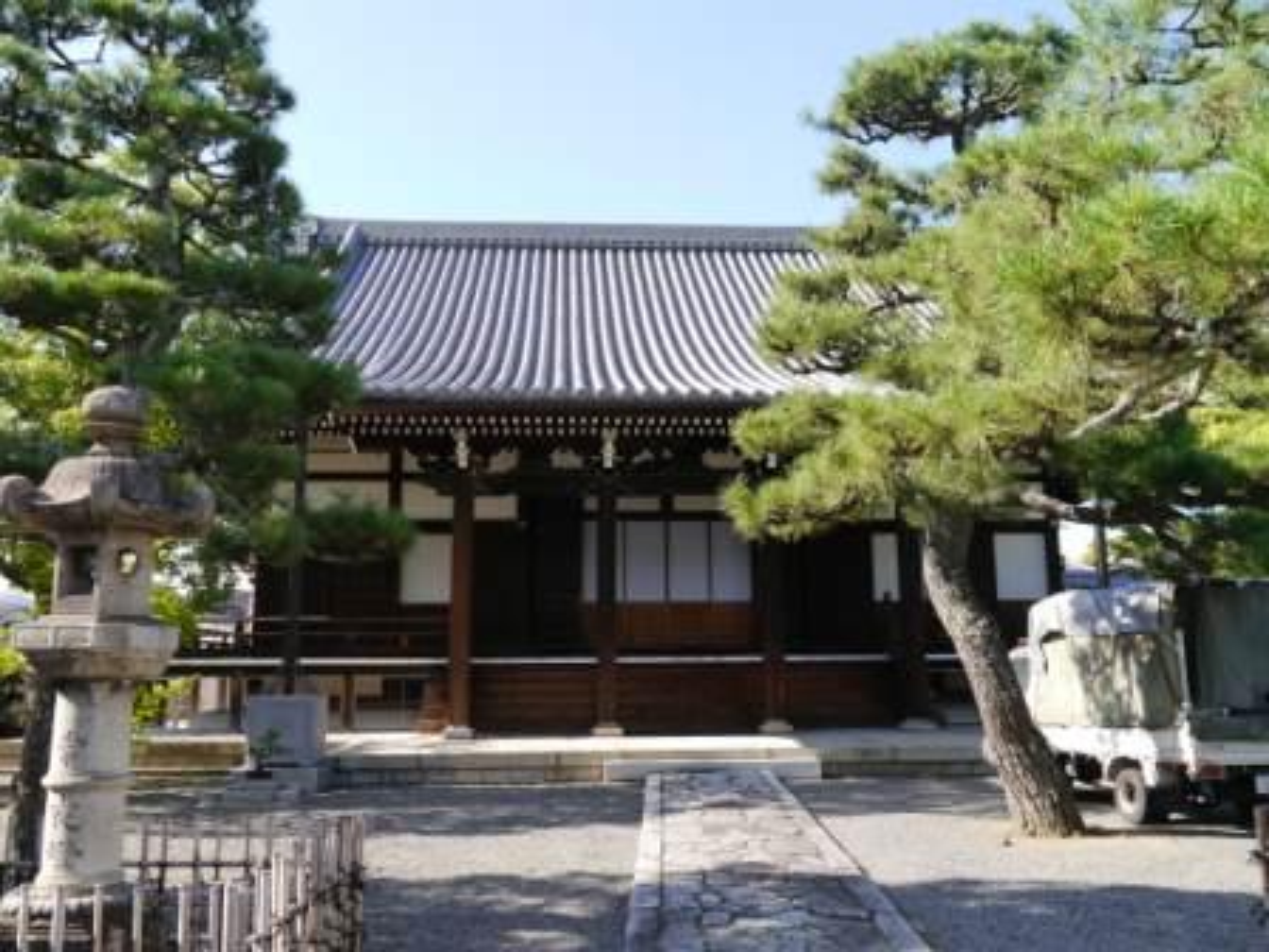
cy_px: 476
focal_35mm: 30
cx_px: 634
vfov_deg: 46.8
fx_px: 1100
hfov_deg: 60.0
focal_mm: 15
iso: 160
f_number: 5.6
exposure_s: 1/200
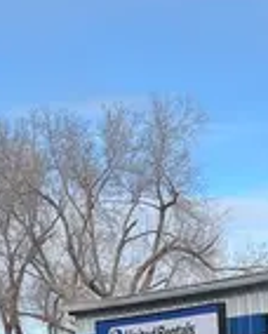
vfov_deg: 12.7
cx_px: 339
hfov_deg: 11.5
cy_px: 681
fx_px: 1296
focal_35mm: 131
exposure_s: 1/1233
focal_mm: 4.2
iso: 32
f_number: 1.6
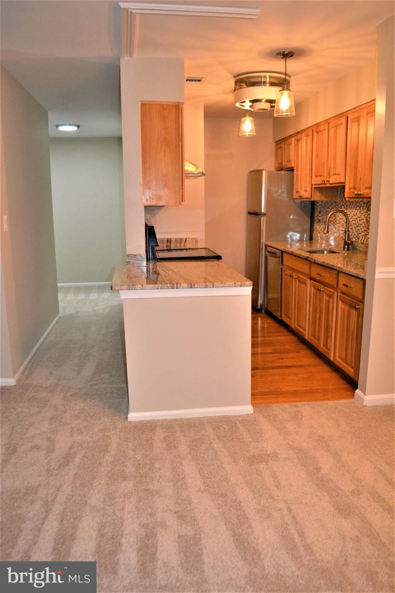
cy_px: 296
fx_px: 444
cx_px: 198
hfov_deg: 47.9
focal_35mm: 27
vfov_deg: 67.4
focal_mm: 18
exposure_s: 1/60
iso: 500
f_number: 3.5
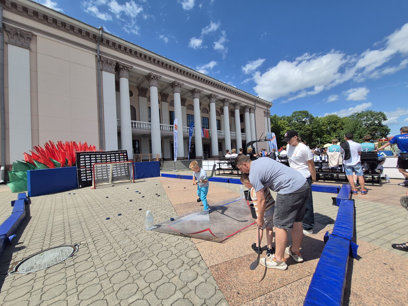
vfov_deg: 89.9
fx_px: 153
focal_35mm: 13
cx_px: 204
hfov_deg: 106.2
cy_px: 153
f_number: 2.2
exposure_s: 1/1916
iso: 50
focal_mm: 1.74
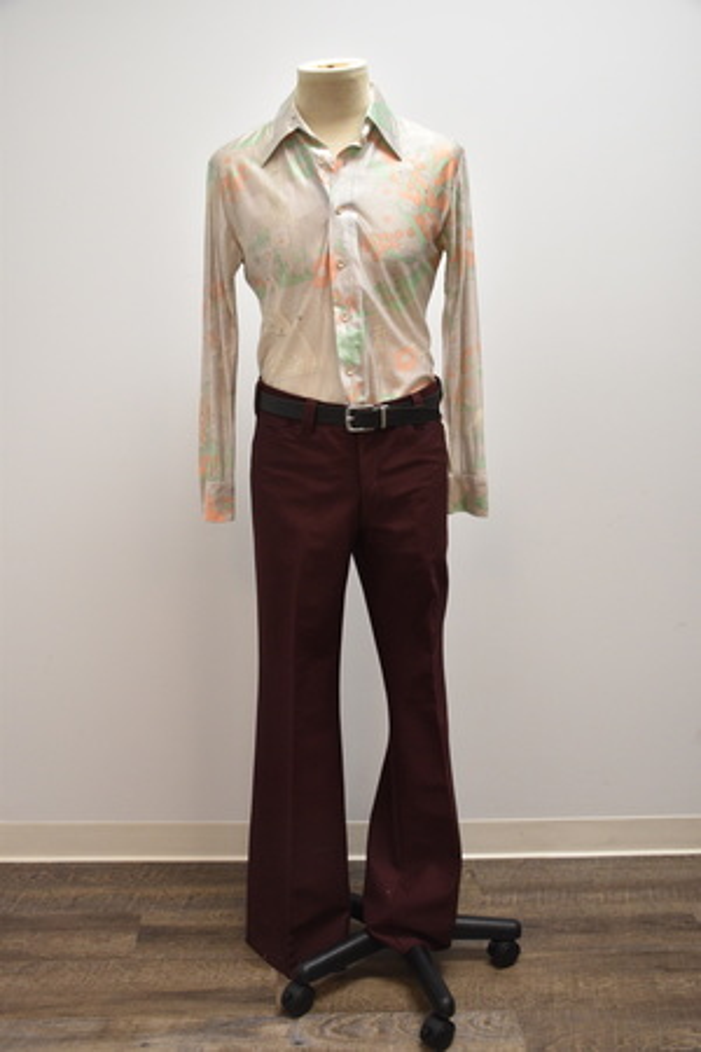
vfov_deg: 57.2
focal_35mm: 33
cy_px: 526
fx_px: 964
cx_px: 350
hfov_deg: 40.0
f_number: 4.5
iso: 1000
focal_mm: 22
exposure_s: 1/100
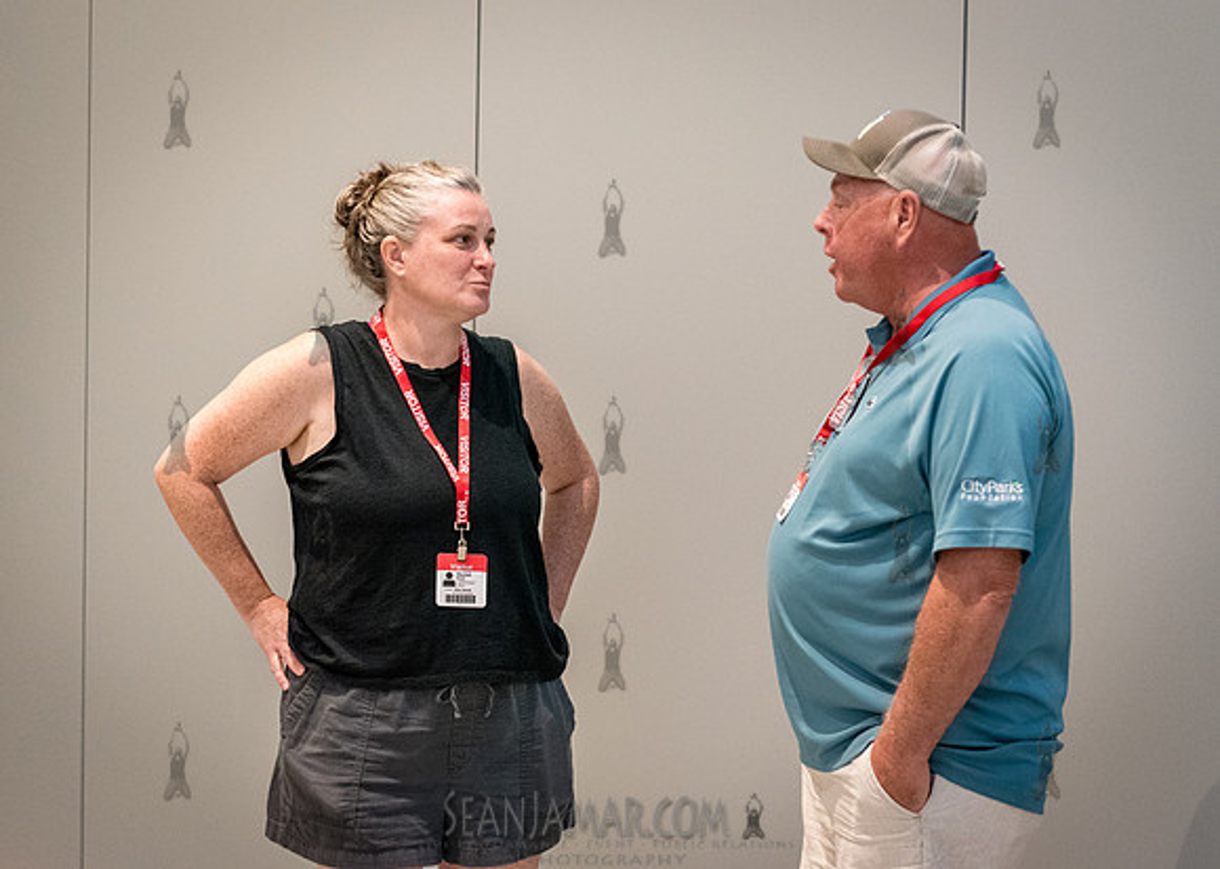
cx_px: 630
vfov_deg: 18.5
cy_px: 384
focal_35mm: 77
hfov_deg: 25.8
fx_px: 2666
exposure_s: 1/250
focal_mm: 66
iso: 6400
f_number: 3.5
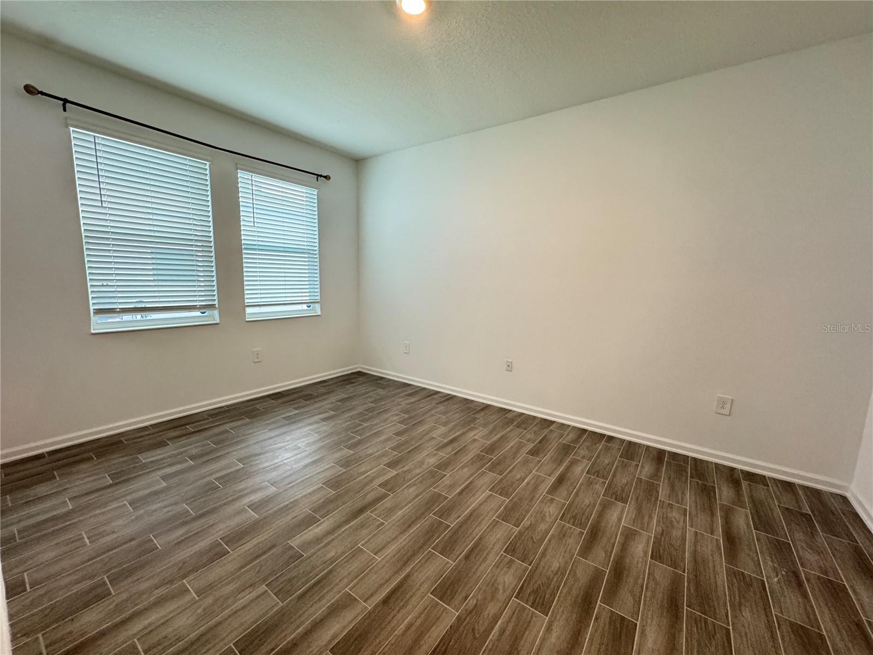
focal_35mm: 14
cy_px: 328
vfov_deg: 85.7
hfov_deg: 102.1
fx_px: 353
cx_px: 436
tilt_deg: -7.2
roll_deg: -1.5
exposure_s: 1/60
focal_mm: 2.22
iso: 250
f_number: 2.2
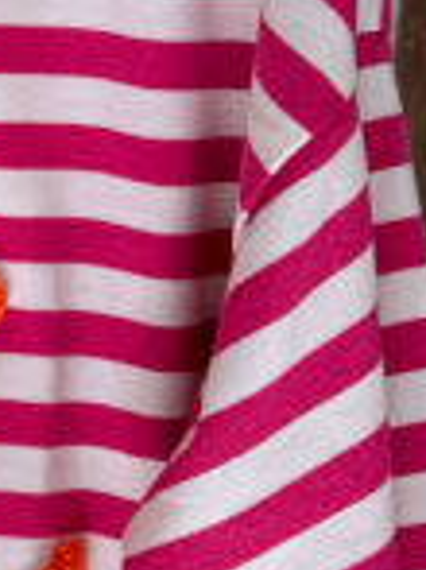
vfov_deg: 15.0
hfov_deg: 10.2
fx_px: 2153
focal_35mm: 131
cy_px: 392
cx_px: -503
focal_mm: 6.76
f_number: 1.8
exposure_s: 1/120
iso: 64
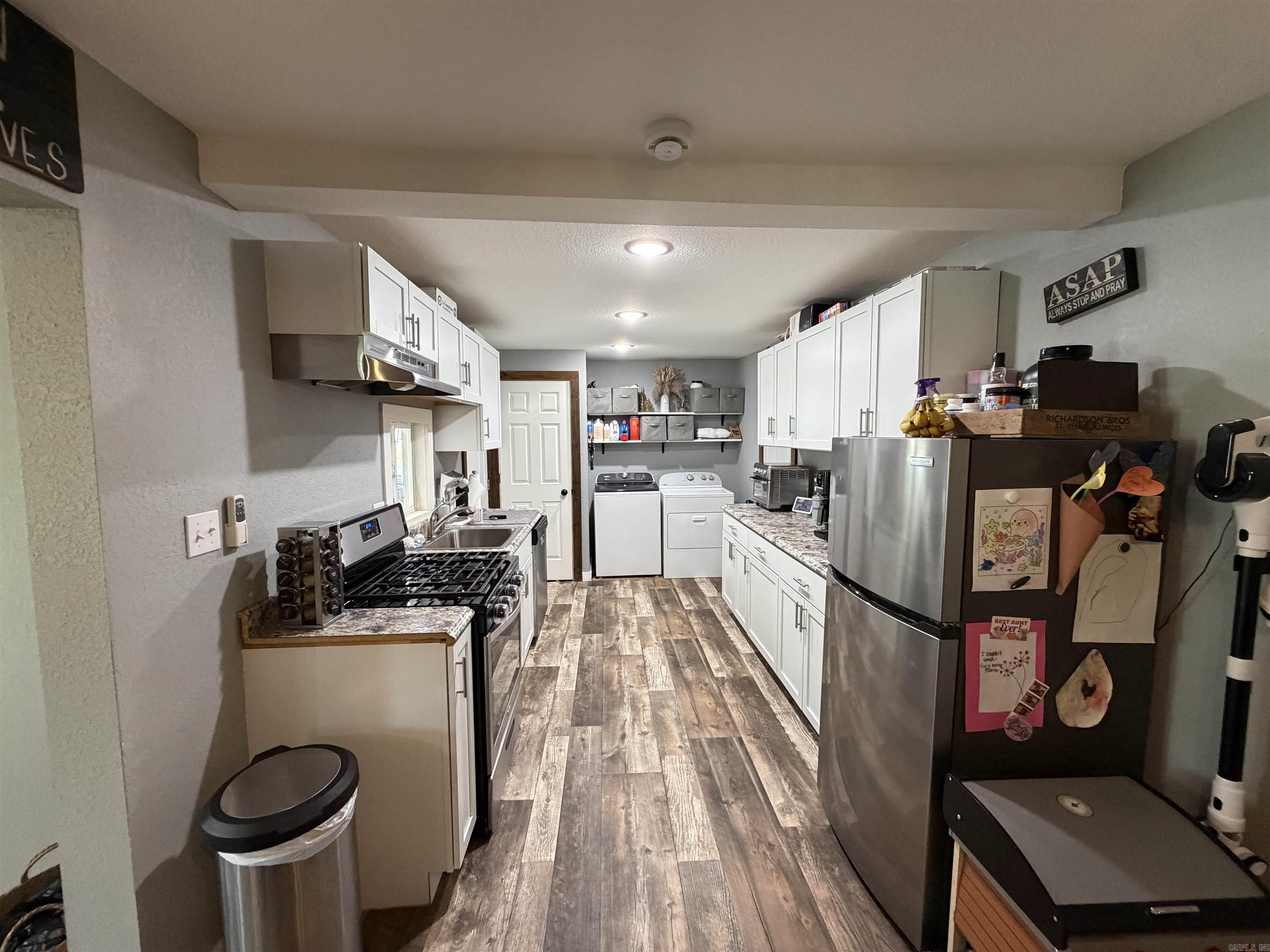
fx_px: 514
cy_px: 476
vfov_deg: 85.7
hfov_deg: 102.1
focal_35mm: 14
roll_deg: +1.0
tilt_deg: -5.7
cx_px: 635
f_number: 2.2
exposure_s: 1/60
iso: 500
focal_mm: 2.22
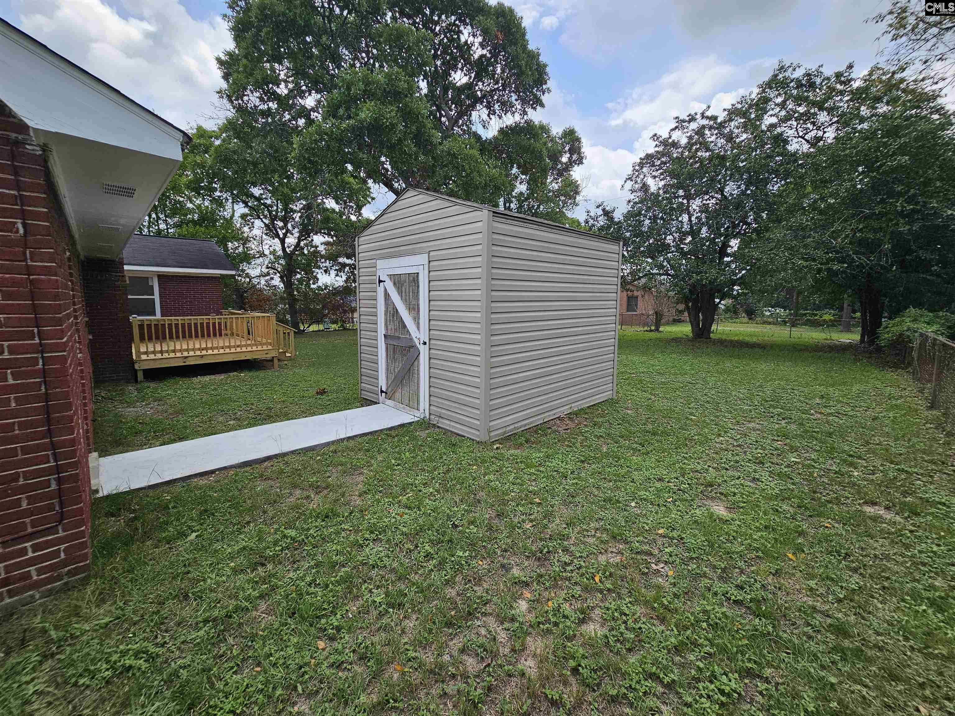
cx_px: 478
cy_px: 358
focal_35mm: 13
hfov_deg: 106.2
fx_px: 359
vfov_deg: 89.9
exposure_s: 1/1677
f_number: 2.2
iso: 50
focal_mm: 2.2
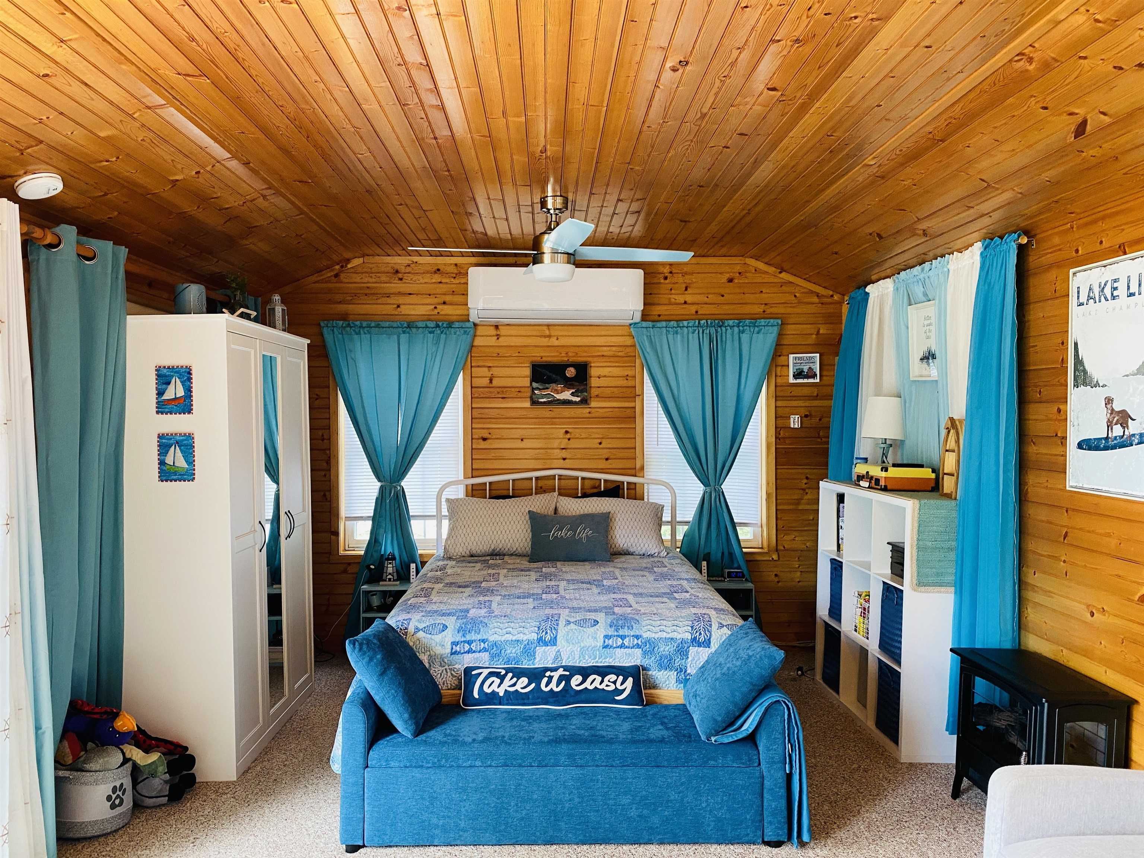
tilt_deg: -0.7
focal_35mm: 26
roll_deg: +0.6
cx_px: 572
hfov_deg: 67.3
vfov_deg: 53.1
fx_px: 859
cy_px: 429
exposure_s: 1/71
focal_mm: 4.25
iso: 125
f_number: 1.8
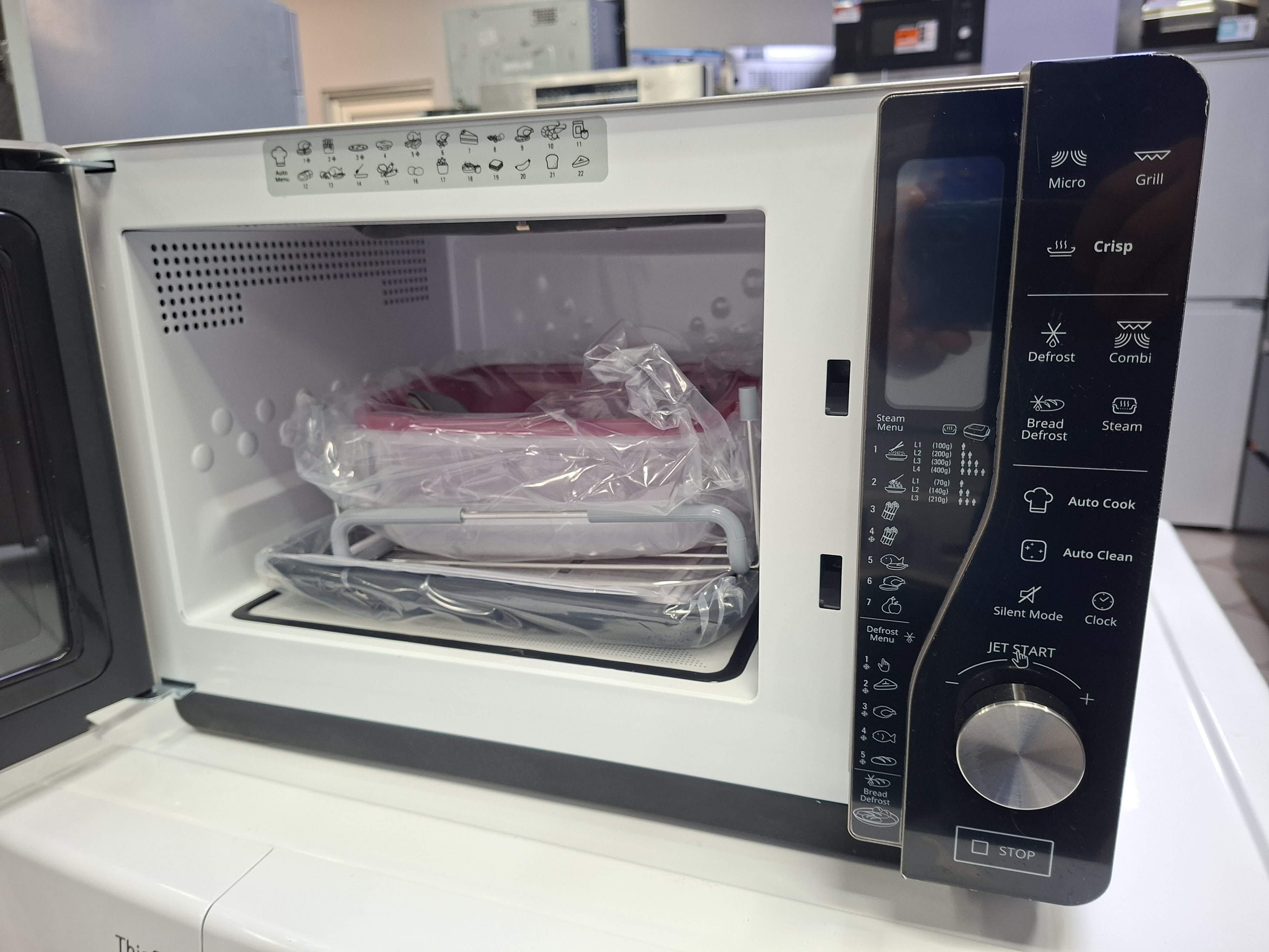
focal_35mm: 23
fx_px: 843
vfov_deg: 58.9
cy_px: 476
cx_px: 634
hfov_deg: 73.9
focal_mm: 5.54
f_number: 1.8
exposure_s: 1/50
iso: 200
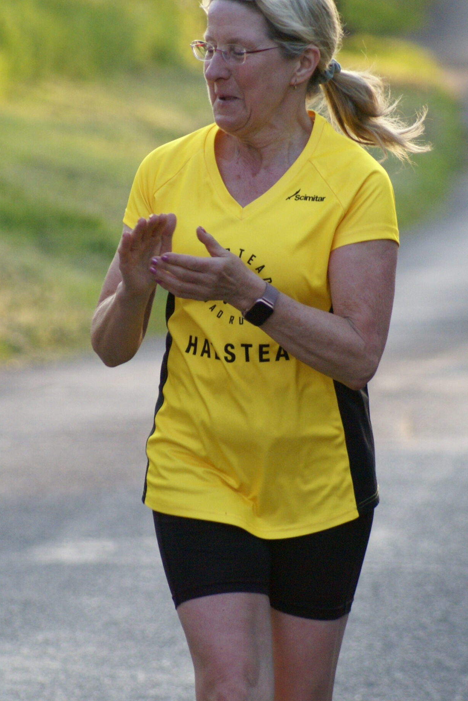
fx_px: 8177
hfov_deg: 3.3
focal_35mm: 420
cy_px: 322
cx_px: 240
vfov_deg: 4.9
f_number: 5.6
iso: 800
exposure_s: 1/400
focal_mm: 200
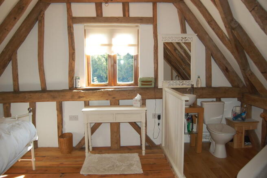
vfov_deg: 47.8
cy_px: 89
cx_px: 134
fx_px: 200
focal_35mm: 27
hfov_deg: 67.4
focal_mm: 18
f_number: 3.5
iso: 200
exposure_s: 1/60
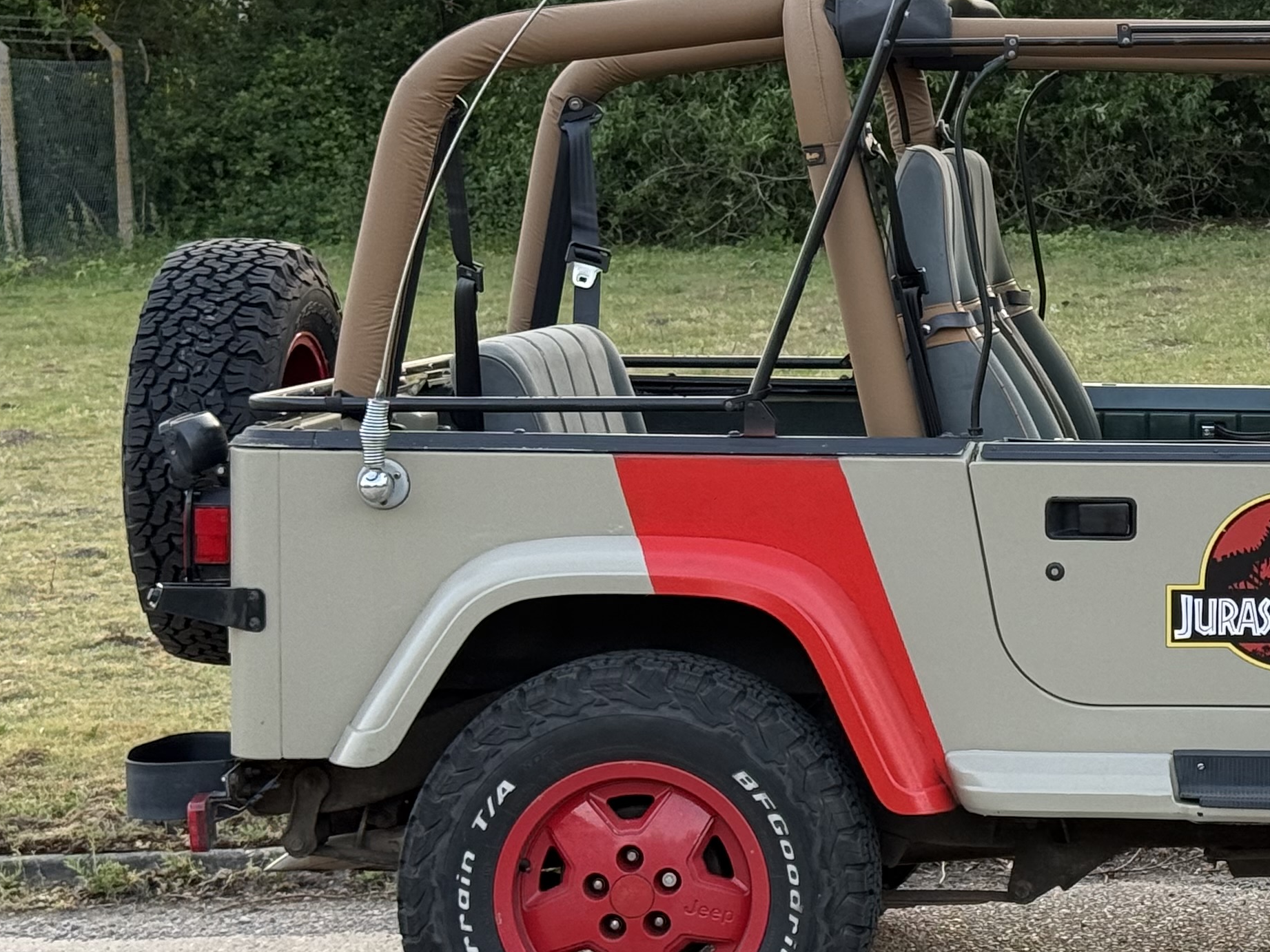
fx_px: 3852
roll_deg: +1.1
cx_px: 1346
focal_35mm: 105
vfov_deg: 14.1
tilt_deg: -6.4
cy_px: 455
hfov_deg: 18.1
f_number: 1.78
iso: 100
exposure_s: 1/242
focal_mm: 6.76
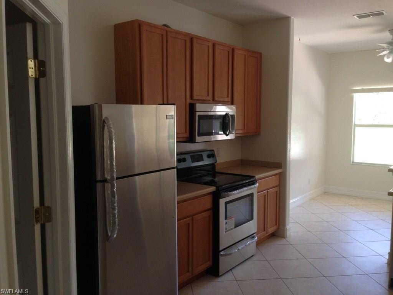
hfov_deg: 55.4
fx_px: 375
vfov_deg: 42.9
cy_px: 148
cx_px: 196
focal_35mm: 33
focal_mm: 4.12
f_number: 2.4
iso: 50
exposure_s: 1/24
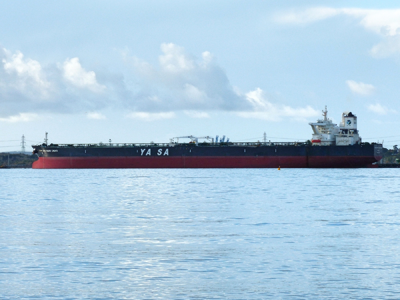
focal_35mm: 167
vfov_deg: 8.9
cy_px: 150
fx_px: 1930
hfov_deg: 11.8
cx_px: 200
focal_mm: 30.1
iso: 100
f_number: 8
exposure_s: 1/200
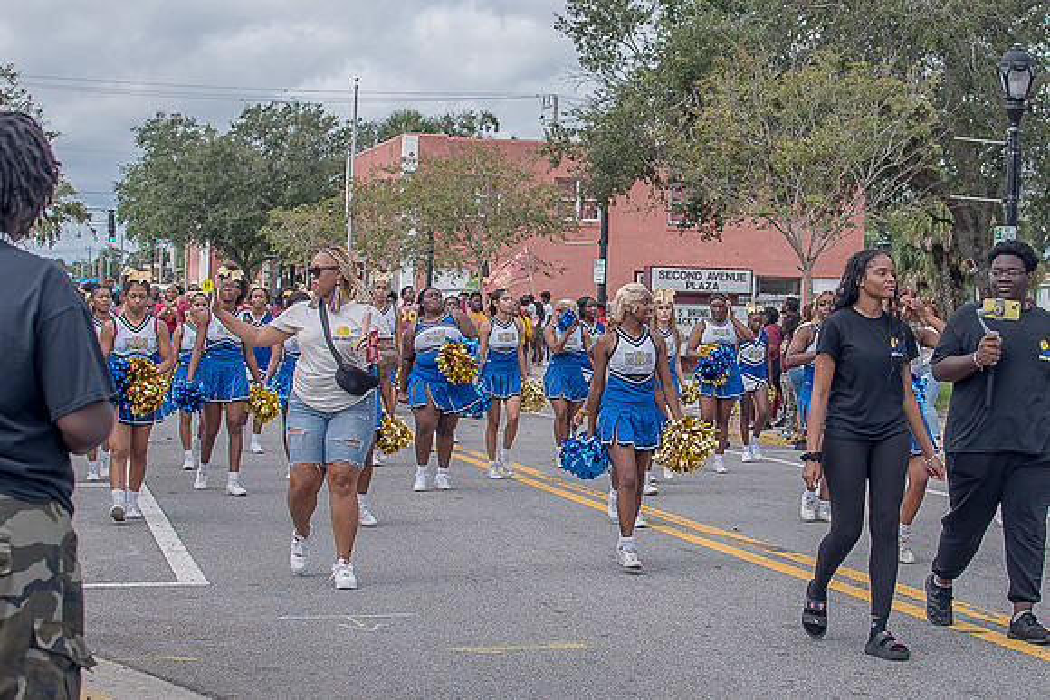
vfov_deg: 19.3
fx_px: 2059
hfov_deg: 28.5
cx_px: 646
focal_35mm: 71
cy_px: 319
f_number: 4
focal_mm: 35
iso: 100
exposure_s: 1/500
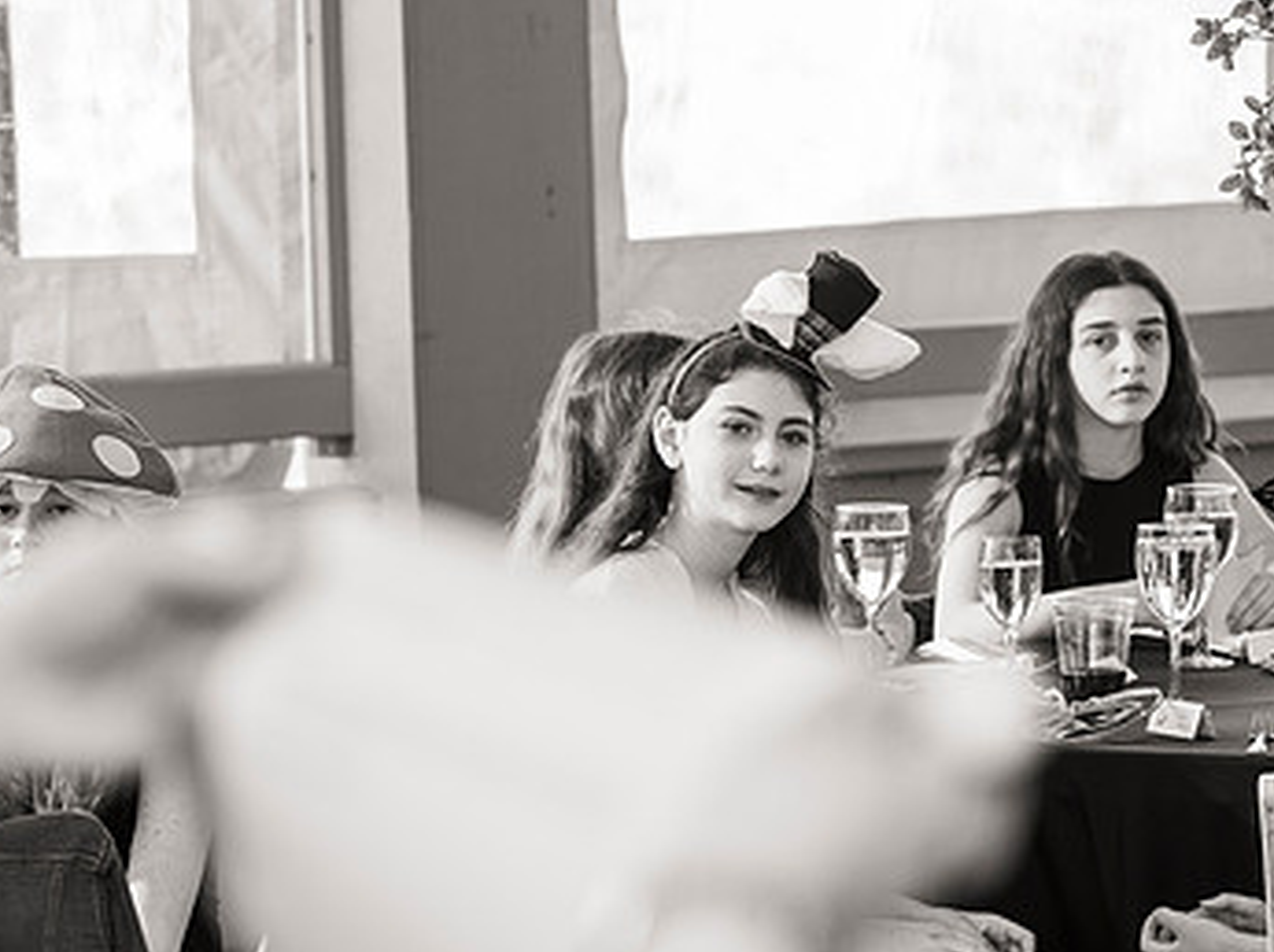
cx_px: 693
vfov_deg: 8.5
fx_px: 6434
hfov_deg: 11.3
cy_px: 412
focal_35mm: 175
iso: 500
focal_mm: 105
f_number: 4
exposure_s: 1/160
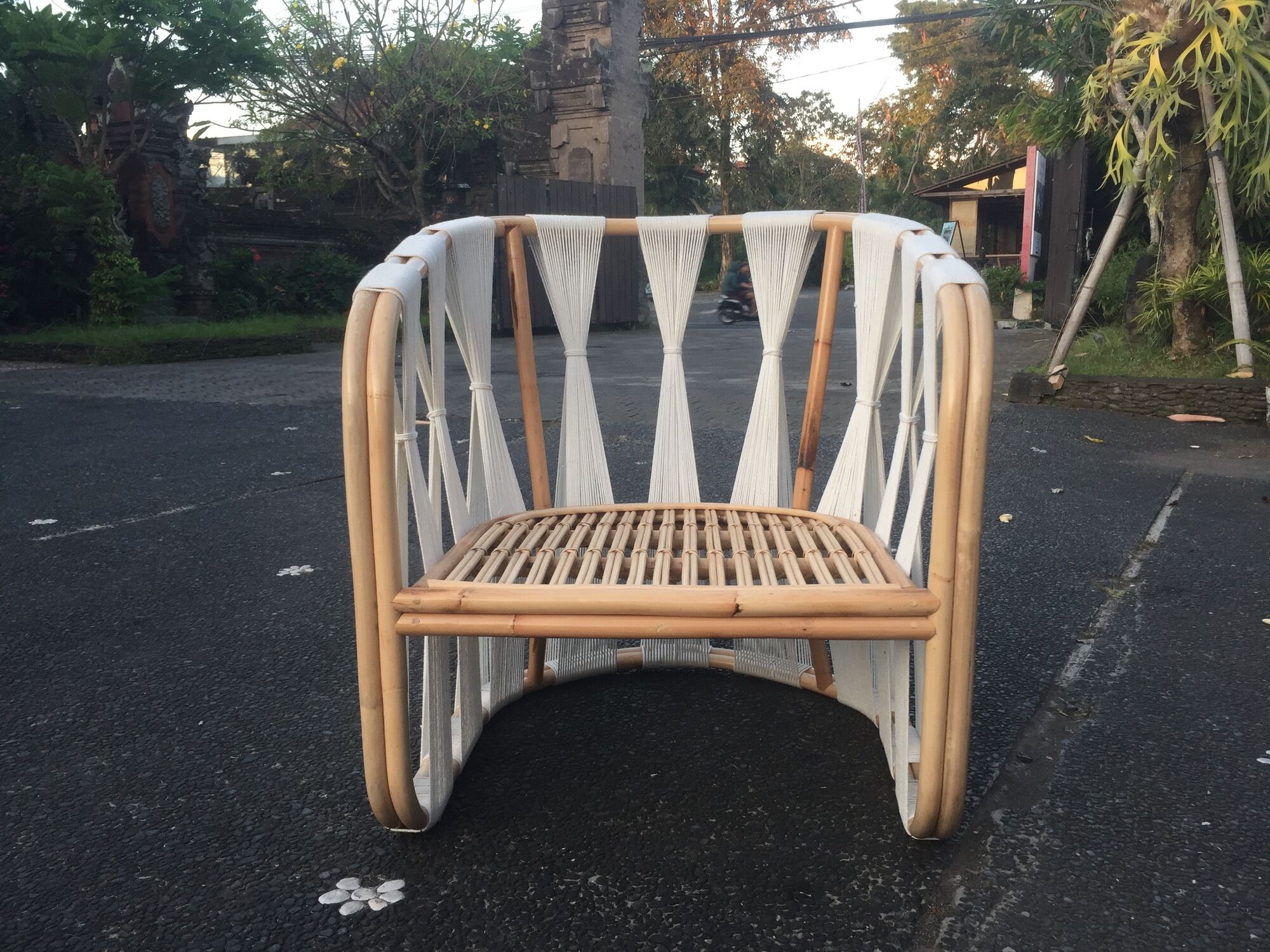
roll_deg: -0.4
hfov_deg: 61.7
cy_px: 476
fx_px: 1064
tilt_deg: -8.7
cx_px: 635
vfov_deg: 48.2
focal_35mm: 29
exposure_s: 1/100
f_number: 2.2
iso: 50
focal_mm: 4.15
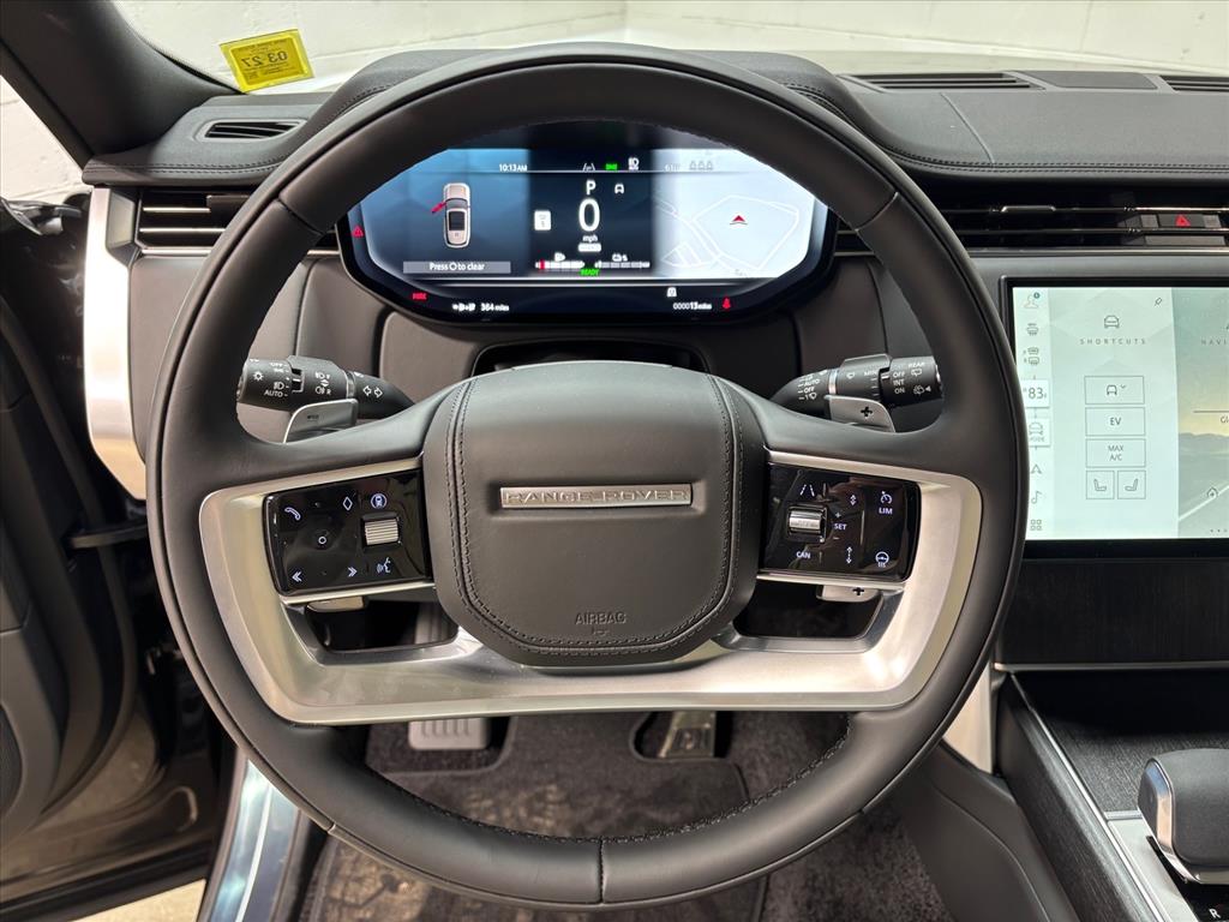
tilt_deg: -32.4
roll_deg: -1.4
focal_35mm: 26
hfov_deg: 67.3
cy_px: 461
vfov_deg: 53.1
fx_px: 923
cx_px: 614
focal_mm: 5.96
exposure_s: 1/75
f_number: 1.6
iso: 125
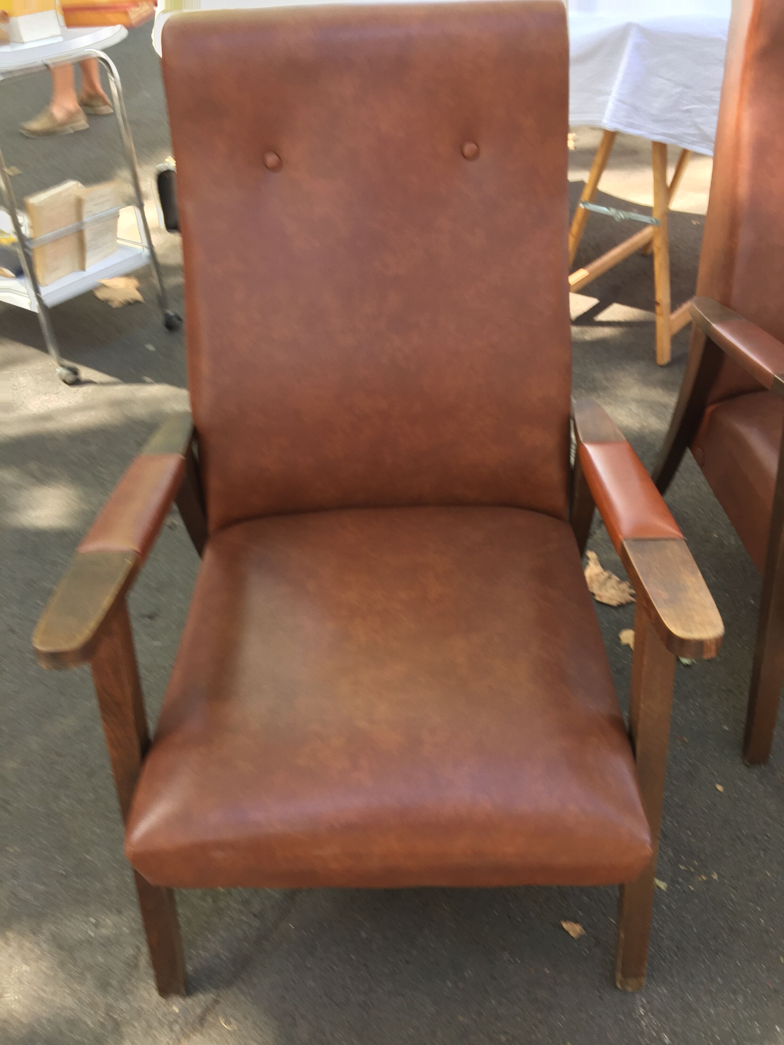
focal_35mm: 29
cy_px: 522
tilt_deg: -39.0
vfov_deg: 61.7
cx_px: 392
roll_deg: +2.9
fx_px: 876
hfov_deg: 48.2
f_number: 2.2
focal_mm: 4.15
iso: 32
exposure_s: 1/50
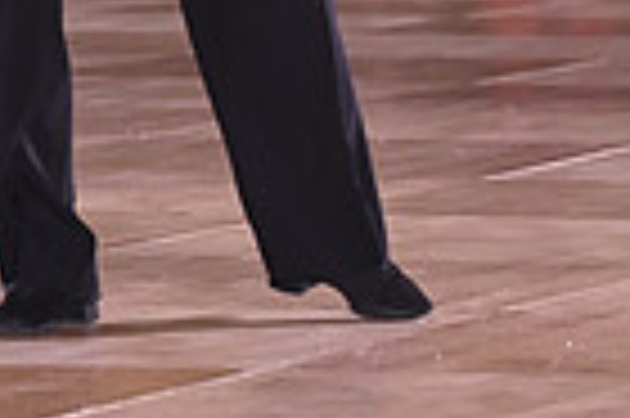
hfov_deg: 4.1
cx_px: -117
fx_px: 8687
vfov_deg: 2.7
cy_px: -425
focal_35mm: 497
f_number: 4
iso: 1600
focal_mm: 120
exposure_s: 1/200
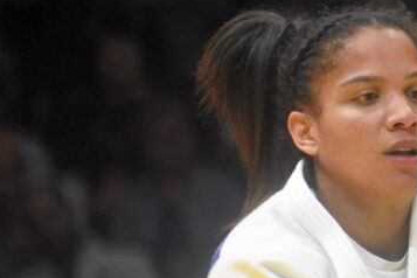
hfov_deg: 2.1
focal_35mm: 969
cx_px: 423
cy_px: 197
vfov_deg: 1.4
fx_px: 11223
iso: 3200
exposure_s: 1/800
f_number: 6.3
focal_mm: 300
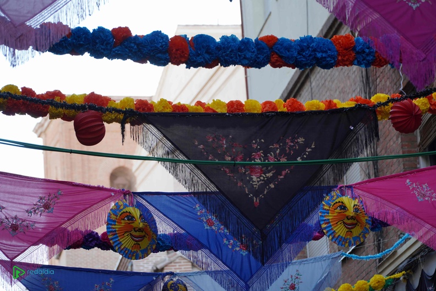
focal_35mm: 136
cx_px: 218
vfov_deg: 10.0
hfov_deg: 15.0
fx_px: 1653
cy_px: 146
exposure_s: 1/160
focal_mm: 91
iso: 160
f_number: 4
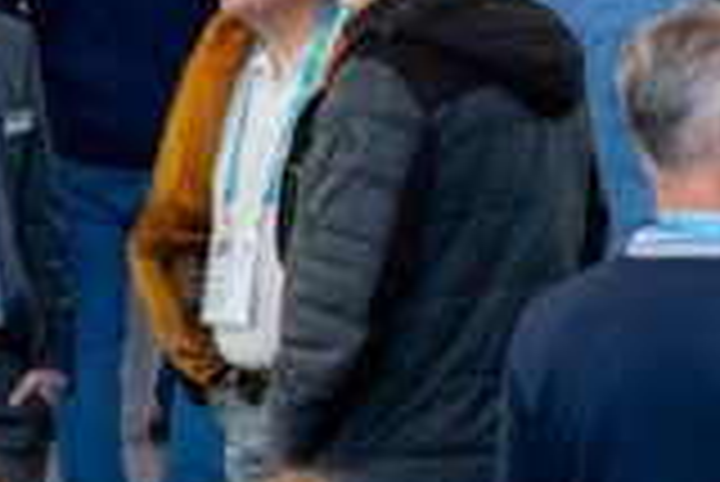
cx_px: 585
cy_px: -509
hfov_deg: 3.8
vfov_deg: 2.5
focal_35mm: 544
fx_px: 10890
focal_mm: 85
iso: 2500
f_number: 7.1
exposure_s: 1/200
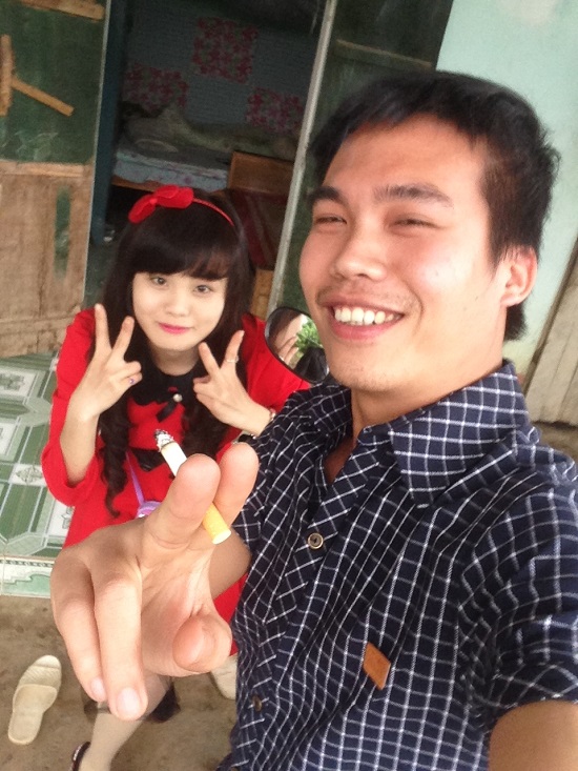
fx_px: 779
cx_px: 289
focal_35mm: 35
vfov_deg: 52.6
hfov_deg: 40.7
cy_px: 386
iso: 64
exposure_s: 1/30
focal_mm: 2.18
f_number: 2.4
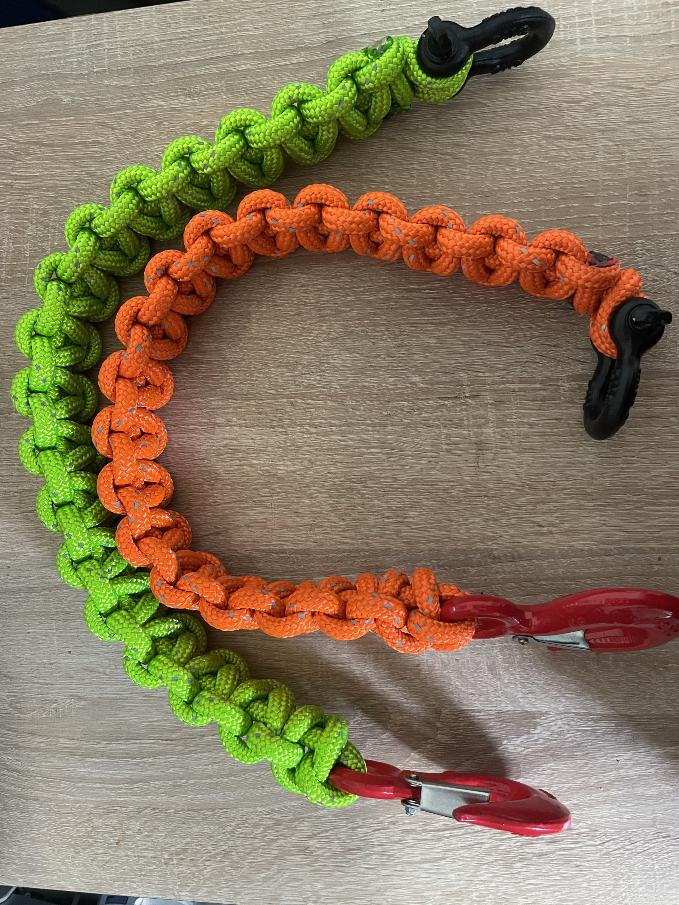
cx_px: 340
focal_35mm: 26
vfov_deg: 67.3
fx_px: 680
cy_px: 452
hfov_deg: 53.1
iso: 500
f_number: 1.6
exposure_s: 1/33
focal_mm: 4.2
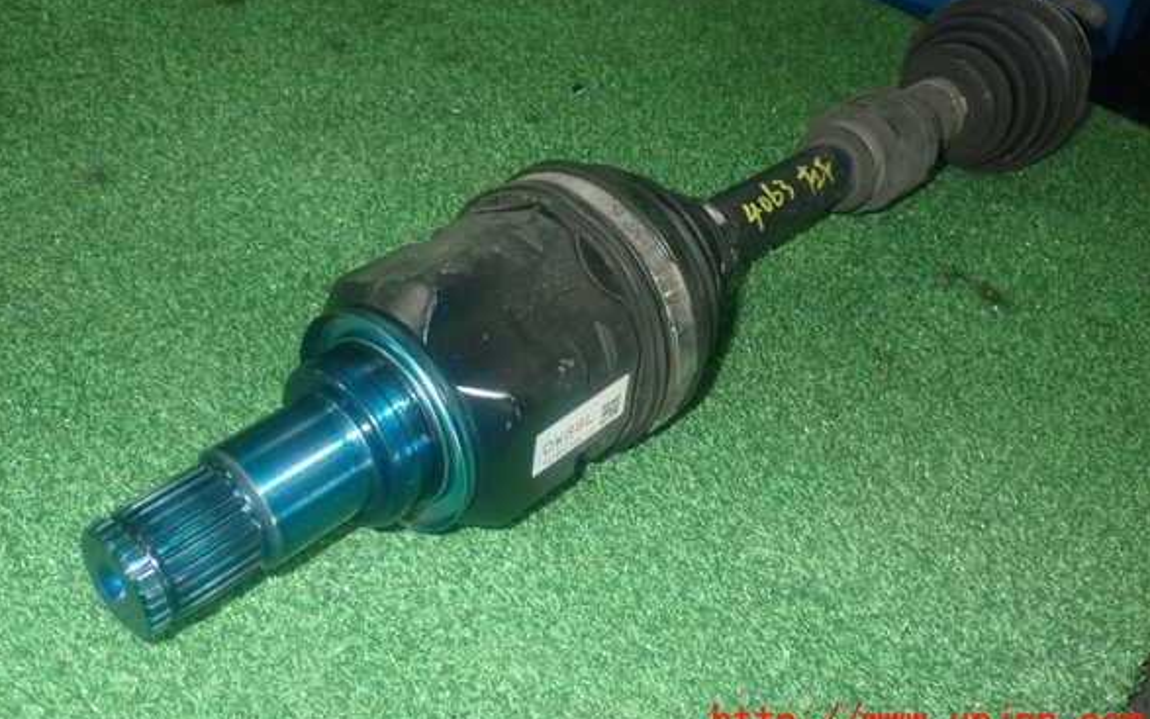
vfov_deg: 32.7
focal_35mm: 39
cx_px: 566
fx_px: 1222
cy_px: 308
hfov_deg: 50.4
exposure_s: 1/40
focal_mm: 6.37
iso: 800
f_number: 7.1
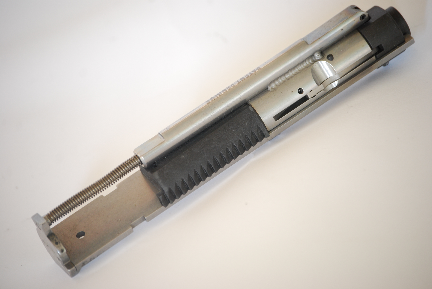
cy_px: 144
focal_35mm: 180
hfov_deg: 11.4
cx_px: 216
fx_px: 2163
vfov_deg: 7.7
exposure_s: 1/3
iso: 400
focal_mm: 120
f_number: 5
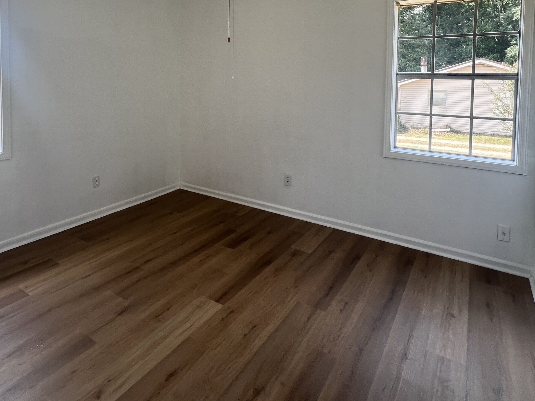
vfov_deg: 59.7
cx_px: 253
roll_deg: -0.5
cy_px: 96
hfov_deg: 78.9
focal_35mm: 21
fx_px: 325
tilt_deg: -3.4
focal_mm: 1.57
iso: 32
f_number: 1.8
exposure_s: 1/117
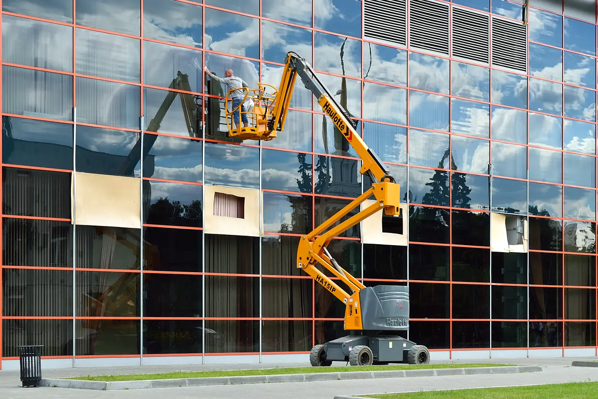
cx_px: 299
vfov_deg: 16.5
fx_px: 1370
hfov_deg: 24.6
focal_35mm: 82
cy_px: 200
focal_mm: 55
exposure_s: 1/50
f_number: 10
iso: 100
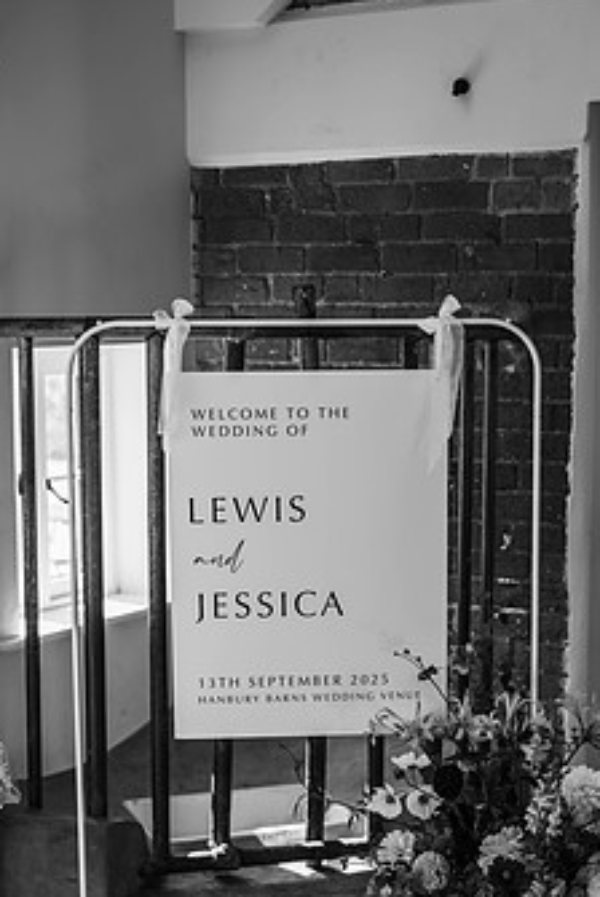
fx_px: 1671
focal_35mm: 67
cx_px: 325
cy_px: 594
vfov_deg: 29.8
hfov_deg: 20.3
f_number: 1.8
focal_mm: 50
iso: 100
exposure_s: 1/800
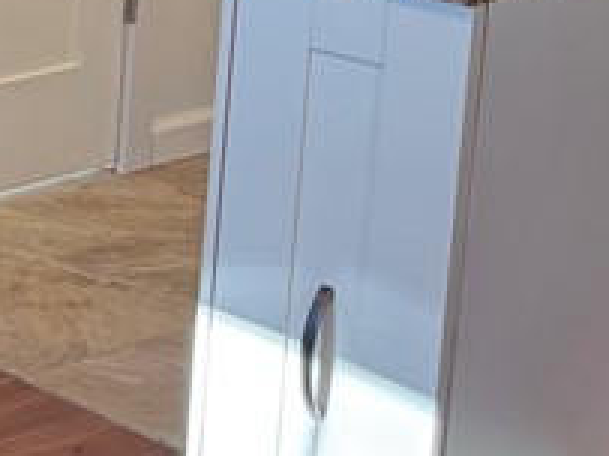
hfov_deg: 12.4
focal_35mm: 121
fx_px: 2127
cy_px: -237
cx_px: -897
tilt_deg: -8.7
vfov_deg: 11.7
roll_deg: -0.2
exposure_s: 1/120
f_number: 1.78
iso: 80
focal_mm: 6.76
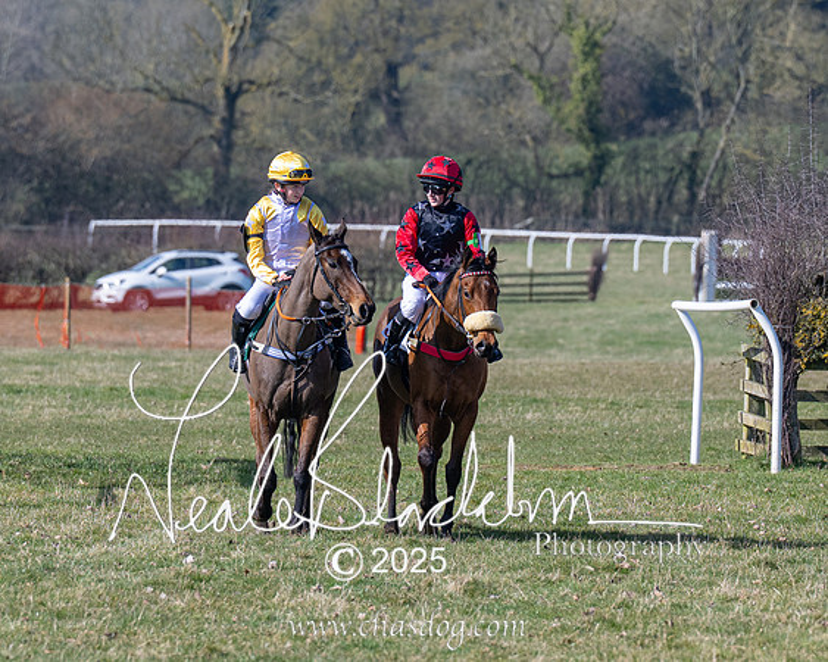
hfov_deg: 4.1
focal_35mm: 467
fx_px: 11435
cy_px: 280
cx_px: 457
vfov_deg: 3.3
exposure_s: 1/1250
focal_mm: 200
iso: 200
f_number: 5
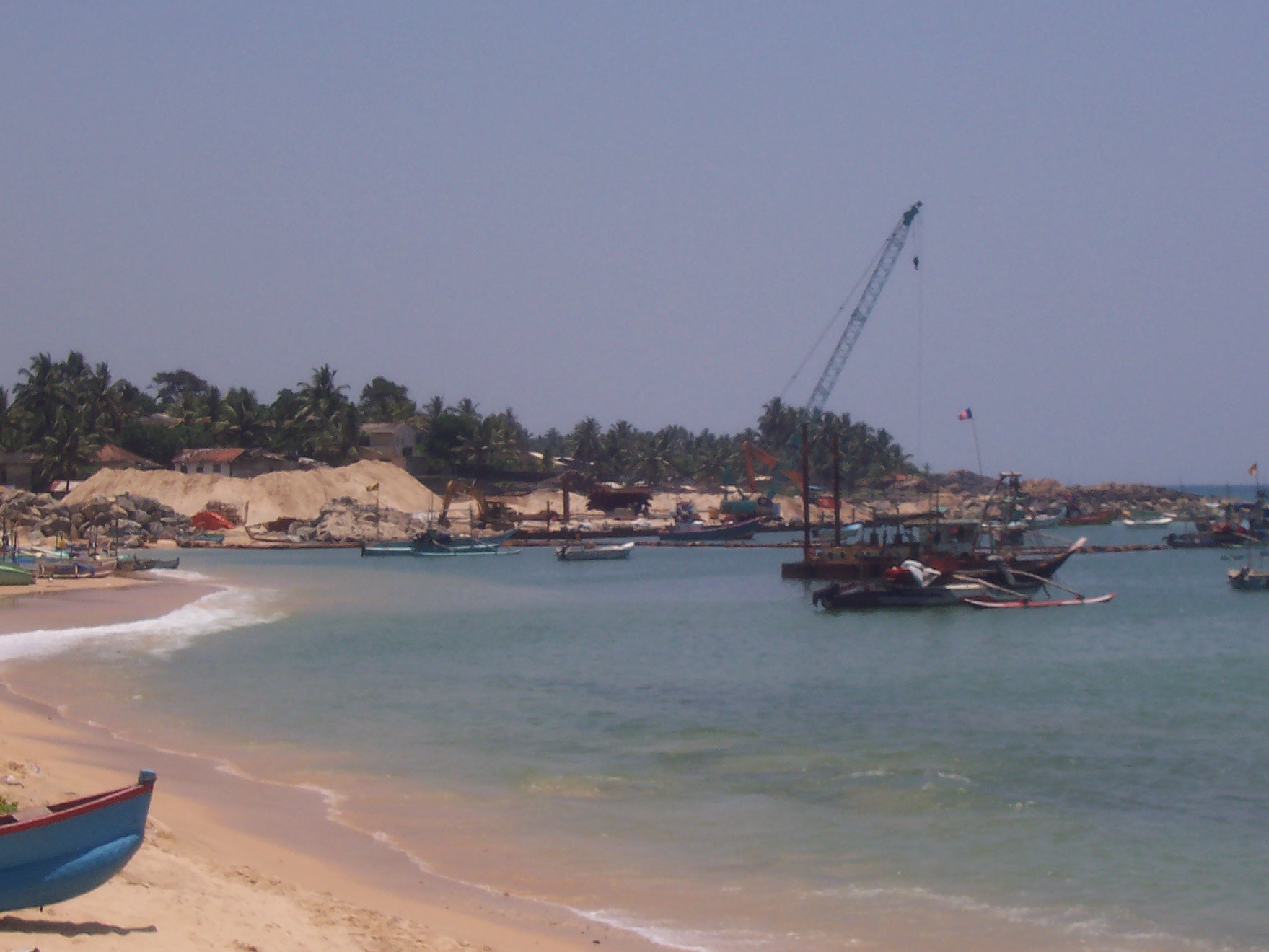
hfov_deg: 23.8
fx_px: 3007
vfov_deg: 18.0
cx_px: 726
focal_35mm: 82
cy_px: 451
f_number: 6.7
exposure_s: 1/750
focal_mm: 10.8
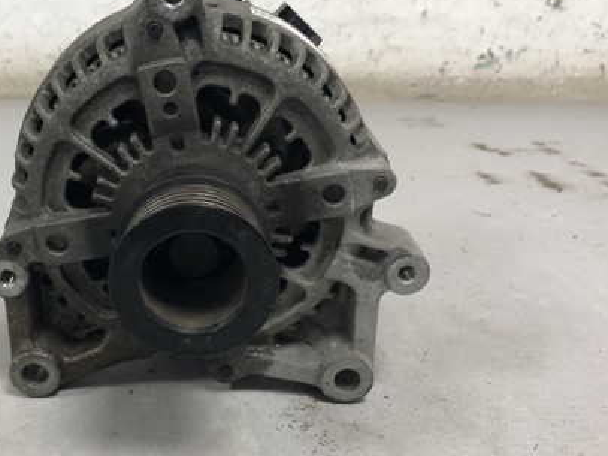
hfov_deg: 42.1
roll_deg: -0.1
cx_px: 181
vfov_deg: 32.9
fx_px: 773
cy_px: 241
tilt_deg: -24.7
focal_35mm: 44
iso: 40
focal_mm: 4
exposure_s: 1/33
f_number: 1.8
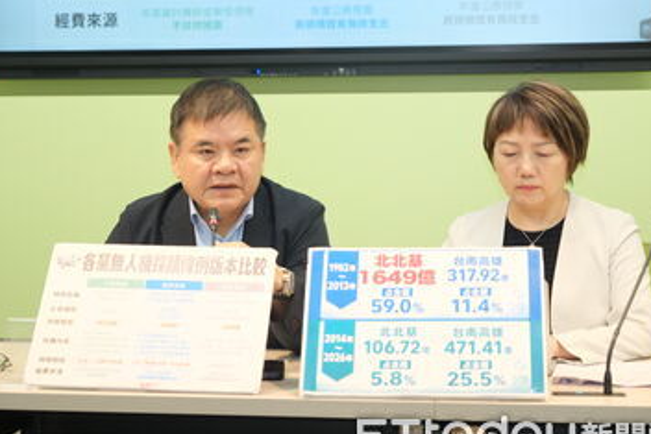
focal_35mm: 83
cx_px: 324
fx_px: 1501
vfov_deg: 16.5
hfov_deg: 24.5
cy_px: 226
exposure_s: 1/200
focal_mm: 48.5
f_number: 2.8
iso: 800
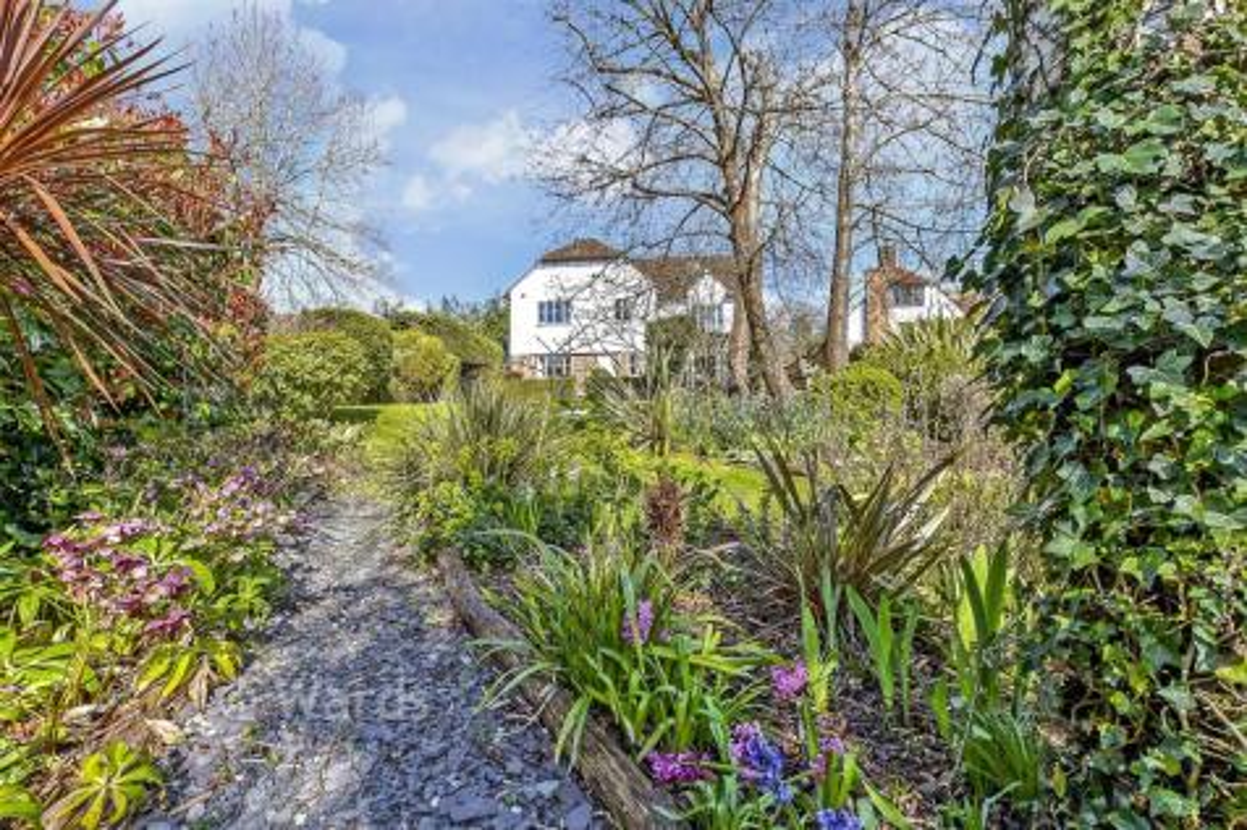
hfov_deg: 71.5
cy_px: 415
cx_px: 624
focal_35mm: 25
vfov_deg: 51.3
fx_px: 866
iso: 160
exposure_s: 1/160
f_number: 8
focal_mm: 17
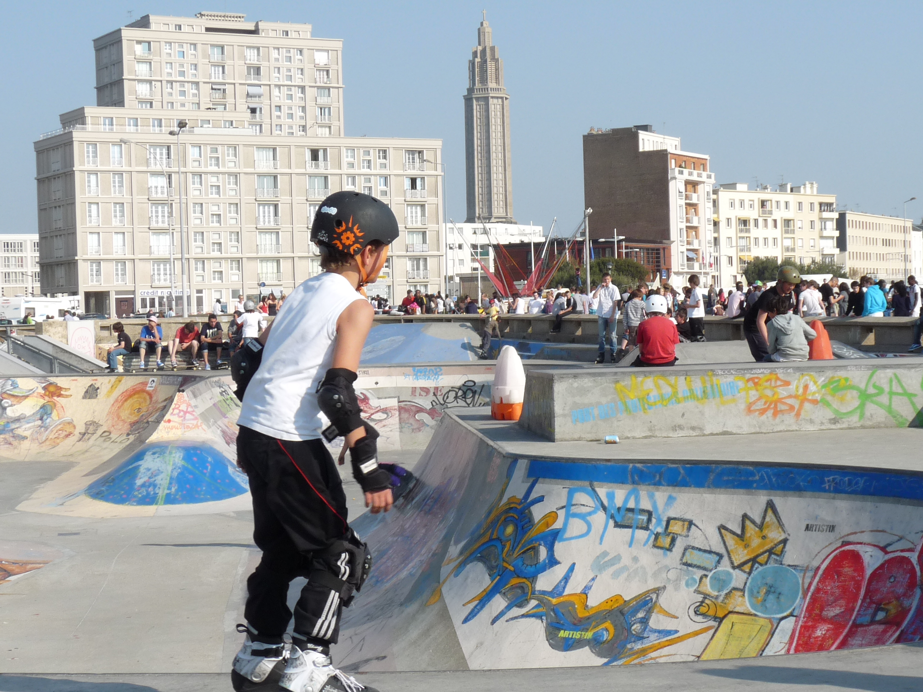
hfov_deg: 28.6
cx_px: 462
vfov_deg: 21.6
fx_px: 1813
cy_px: 346
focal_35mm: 68
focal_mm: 8.5
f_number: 5.6
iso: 100
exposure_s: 1/400
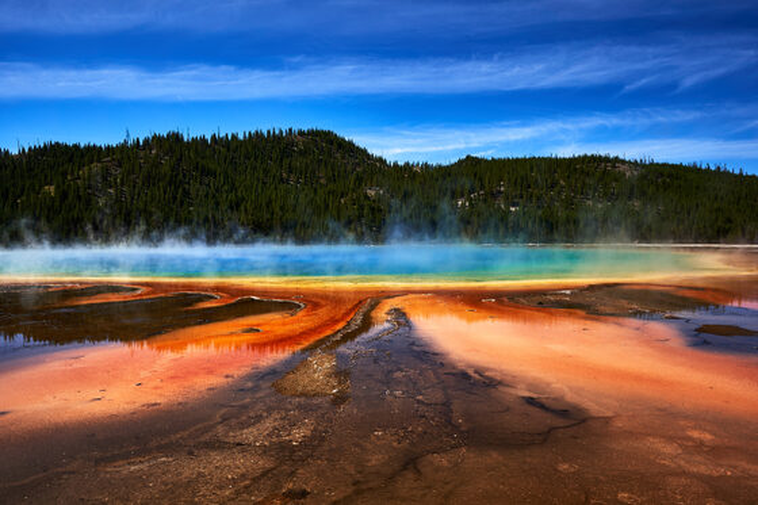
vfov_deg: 53.1
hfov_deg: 73.8
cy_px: 252
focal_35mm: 24
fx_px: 505
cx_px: 379
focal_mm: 24
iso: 100
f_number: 13
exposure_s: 1/200
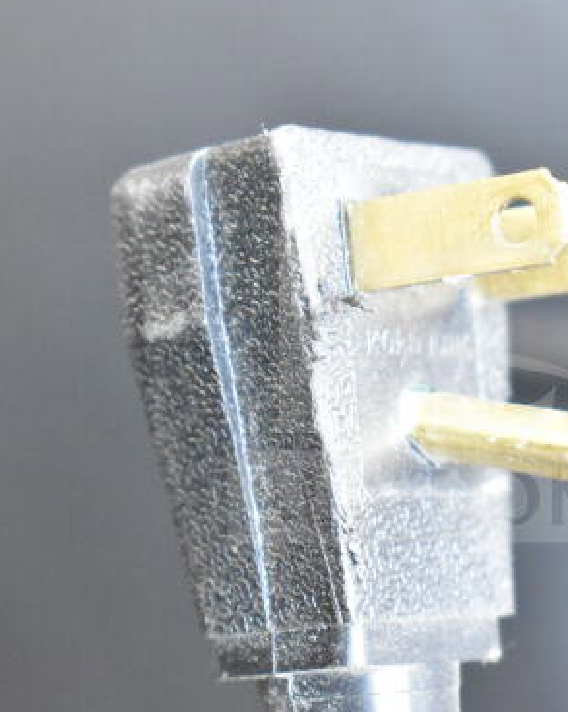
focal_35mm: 129
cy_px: 389
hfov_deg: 11.9
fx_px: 2709
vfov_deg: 15.0
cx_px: 444
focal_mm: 55
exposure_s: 1/100
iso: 8000
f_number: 5.6
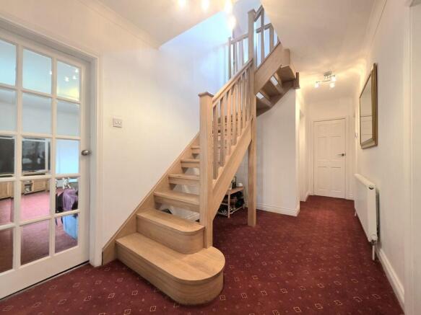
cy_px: 158
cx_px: 210
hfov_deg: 106.2
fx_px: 158
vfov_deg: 89.9
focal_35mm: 13
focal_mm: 2.2
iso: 160
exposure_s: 1/50.3
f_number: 1.9
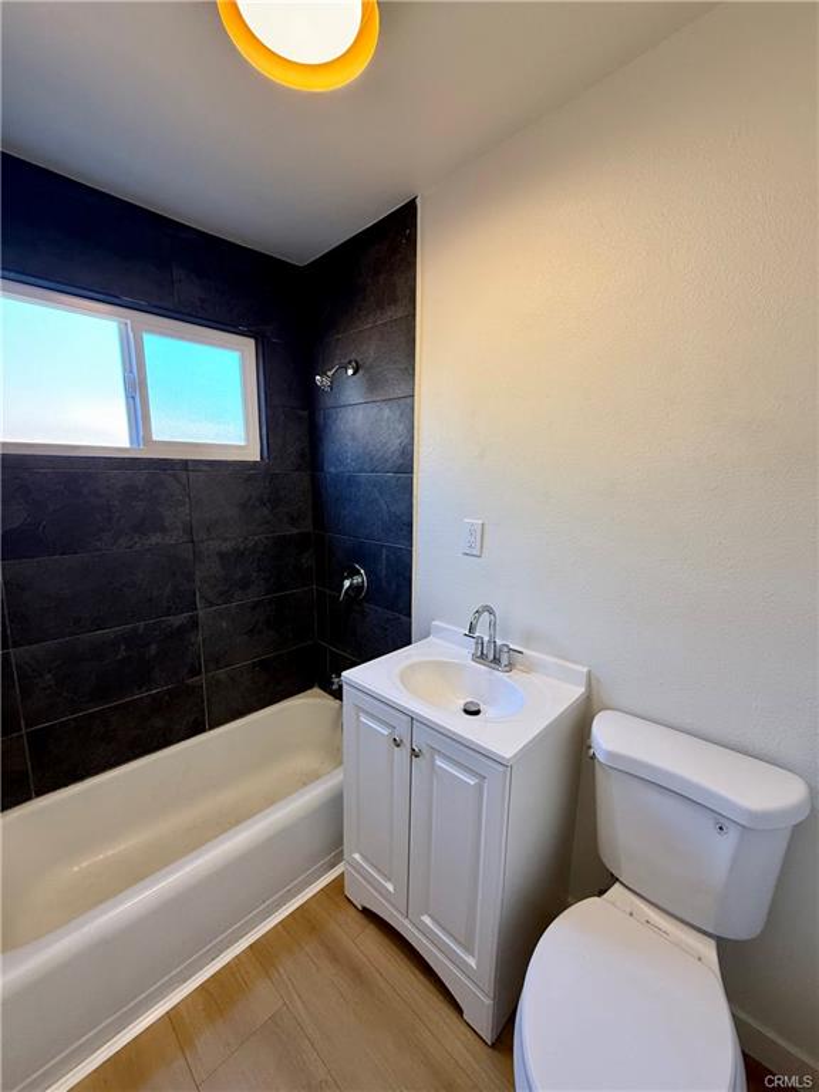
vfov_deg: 102.1
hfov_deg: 85.7
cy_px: 546
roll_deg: -1.3
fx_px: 442
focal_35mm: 14
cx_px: 410
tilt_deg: -8.9
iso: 200
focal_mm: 2.22
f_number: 2.2
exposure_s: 1/99
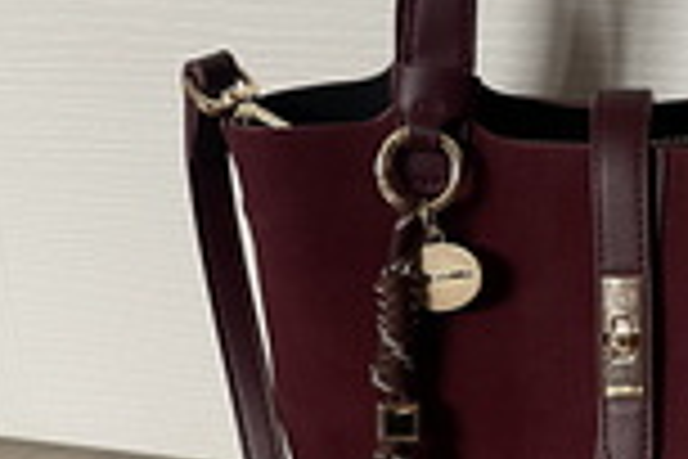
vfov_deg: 15.8
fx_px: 1624
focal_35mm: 85
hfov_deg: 23.8
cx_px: 470
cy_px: 454
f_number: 1.6
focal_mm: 5.1
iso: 320
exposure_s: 1/60
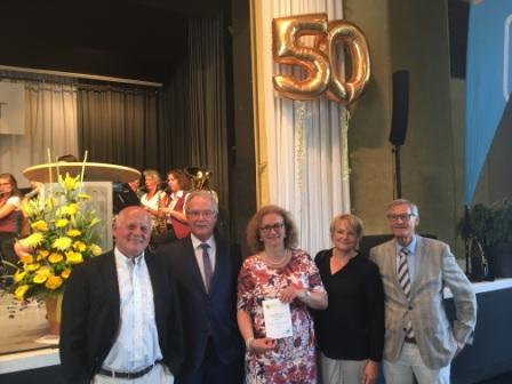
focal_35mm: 29
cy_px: 192
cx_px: 256
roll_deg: +2.4
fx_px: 429
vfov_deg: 48.2
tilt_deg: +1.5
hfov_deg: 61.7
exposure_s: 1/33
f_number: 2.2
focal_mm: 4.15
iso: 50
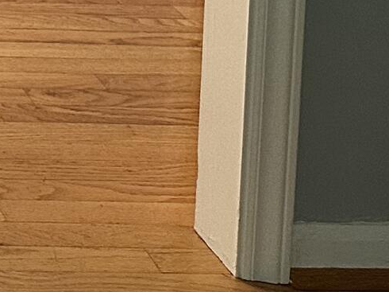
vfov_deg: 8.7
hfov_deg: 11.0
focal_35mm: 147
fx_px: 1651
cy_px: -524
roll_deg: +0.1
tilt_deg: -5.5
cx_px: -591
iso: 200
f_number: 1.78
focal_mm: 6.86
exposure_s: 1/60
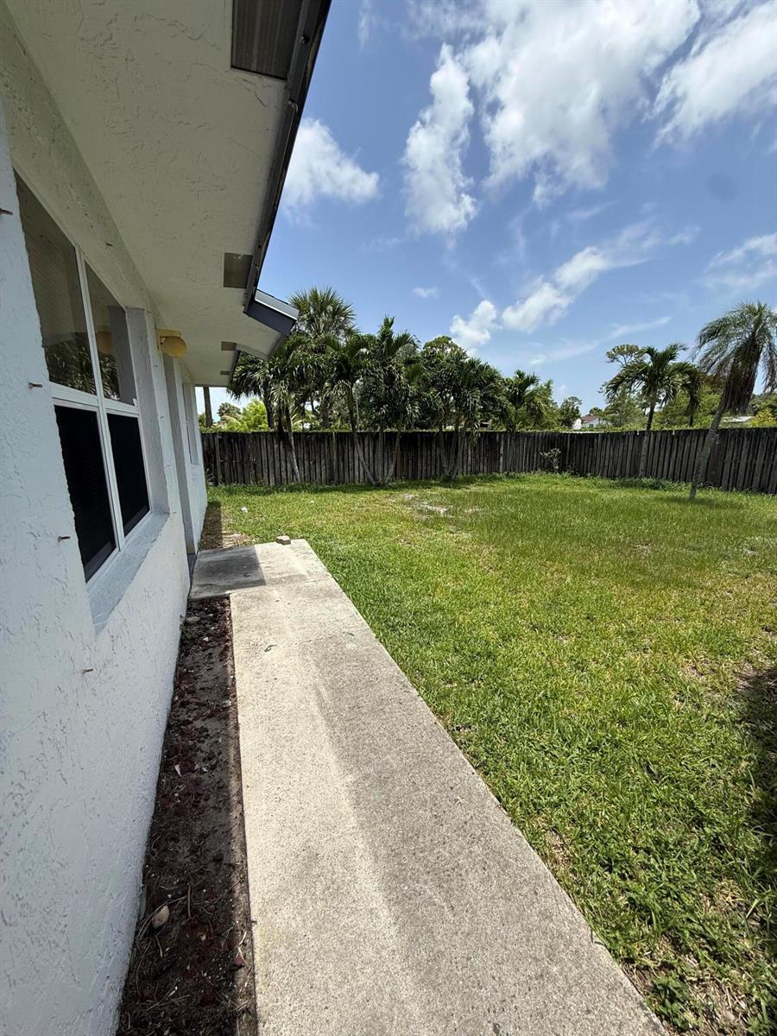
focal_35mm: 14
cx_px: 388
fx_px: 419
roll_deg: +1.0
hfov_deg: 85.7
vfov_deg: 102.1
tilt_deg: -11.4
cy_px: 518
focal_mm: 2.22
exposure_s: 1/1795
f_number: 2.2
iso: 50
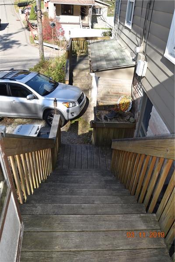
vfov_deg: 67.4
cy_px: 131
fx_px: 197
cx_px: 88
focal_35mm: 27
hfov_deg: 47.9
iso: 100
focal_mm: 18
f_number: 6.3
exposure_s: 1/160
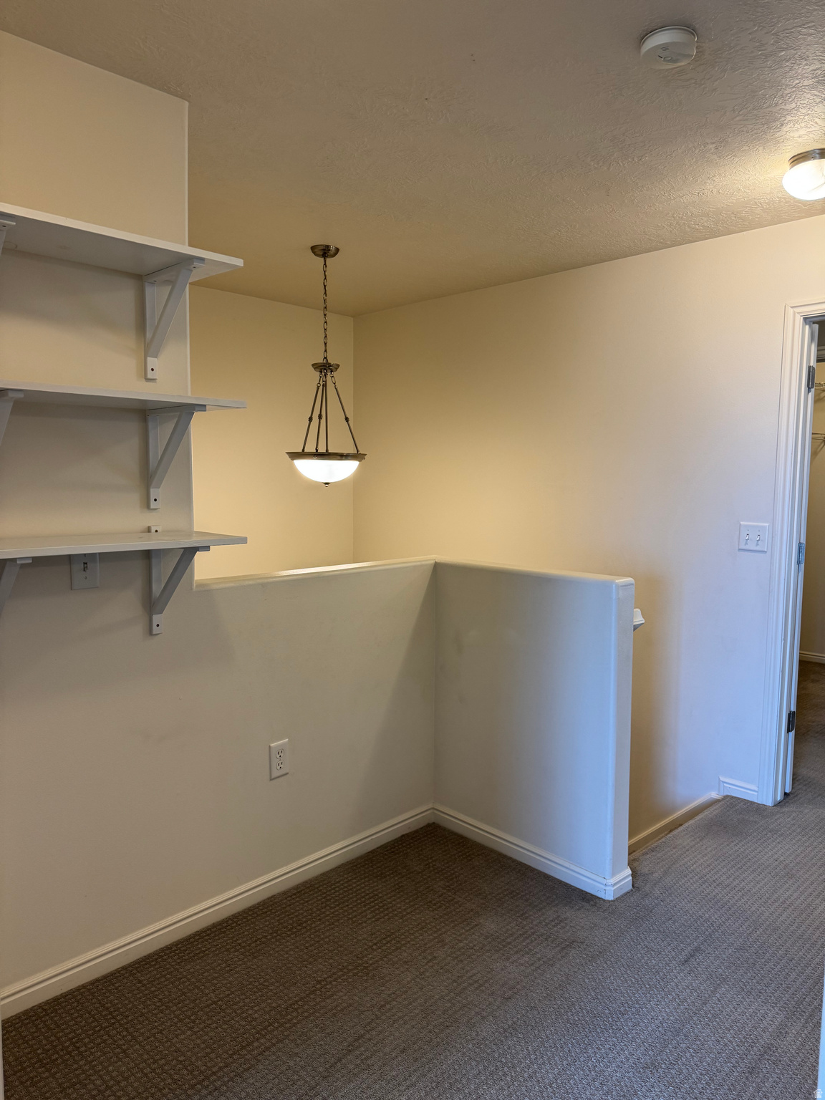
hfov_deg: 56.8
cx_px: 412
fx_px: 763
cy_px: 550
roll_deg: -0.2
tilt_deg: -5.4
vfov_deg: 71.6
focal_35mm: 24
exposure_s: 1/120
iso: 200
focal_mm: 6.76
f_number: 1.78
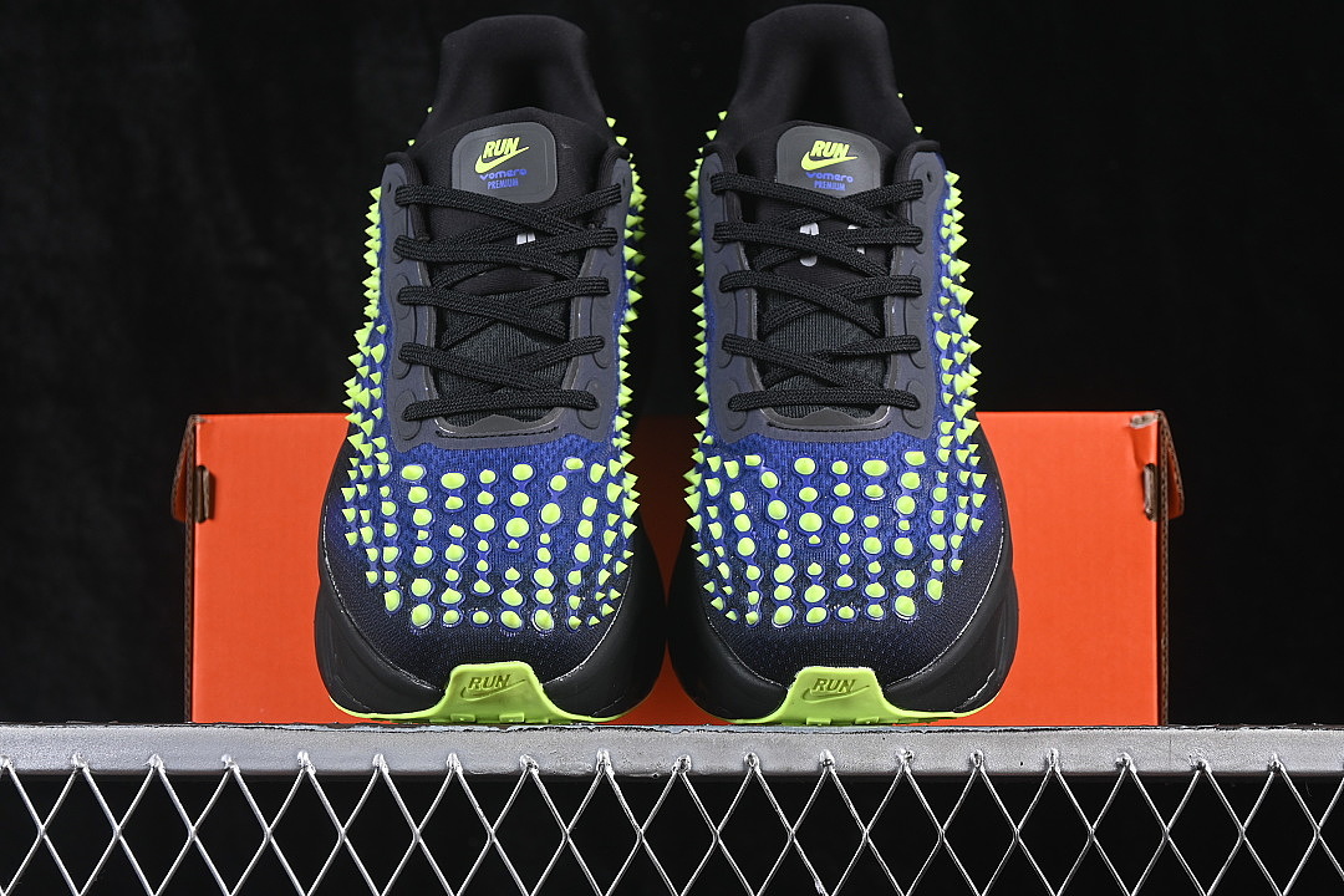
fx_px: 2800
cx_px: 672
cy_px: 448
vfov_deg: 18.2
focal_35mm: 75
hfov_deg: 27.0
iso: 160
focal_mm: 50
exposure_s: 1/60
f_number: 6.3
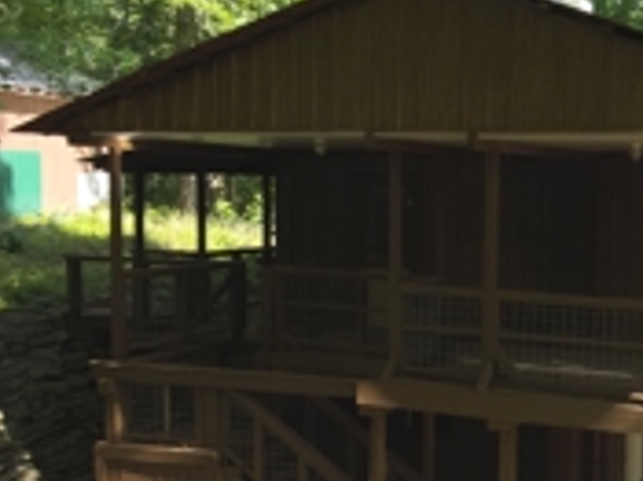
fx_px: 1021
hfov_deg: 33.4
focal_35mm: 55
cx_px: 562
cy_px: 290
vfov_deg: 26.5
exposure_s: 1/240
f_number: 2.8
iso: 100
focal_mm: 4.4
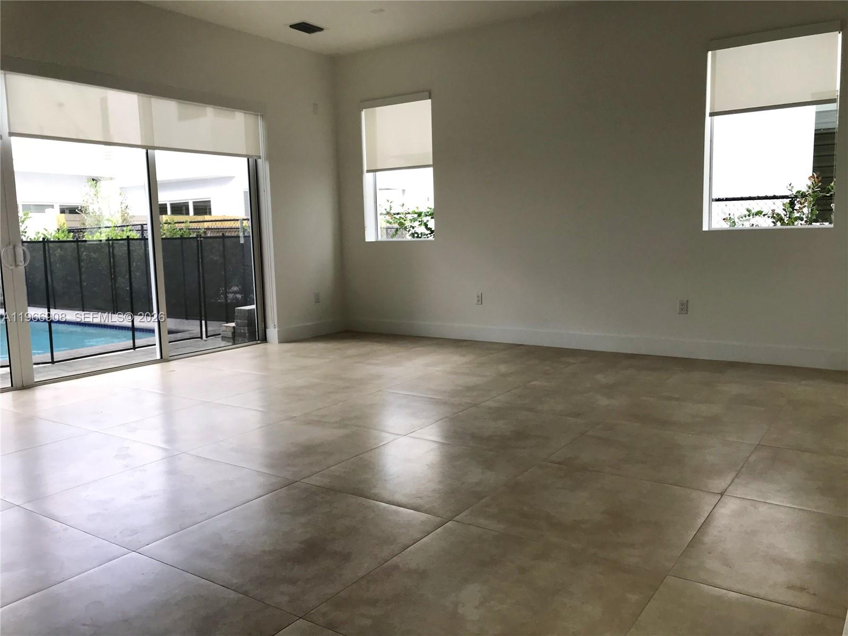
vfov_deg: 49.7
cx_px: 424
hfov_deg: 63.4
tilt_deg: -6.8
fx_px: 686
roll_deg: +1.3
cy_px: 318
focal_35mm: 28
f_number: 1.8
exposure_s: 1/30
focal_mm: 3.99
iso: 25
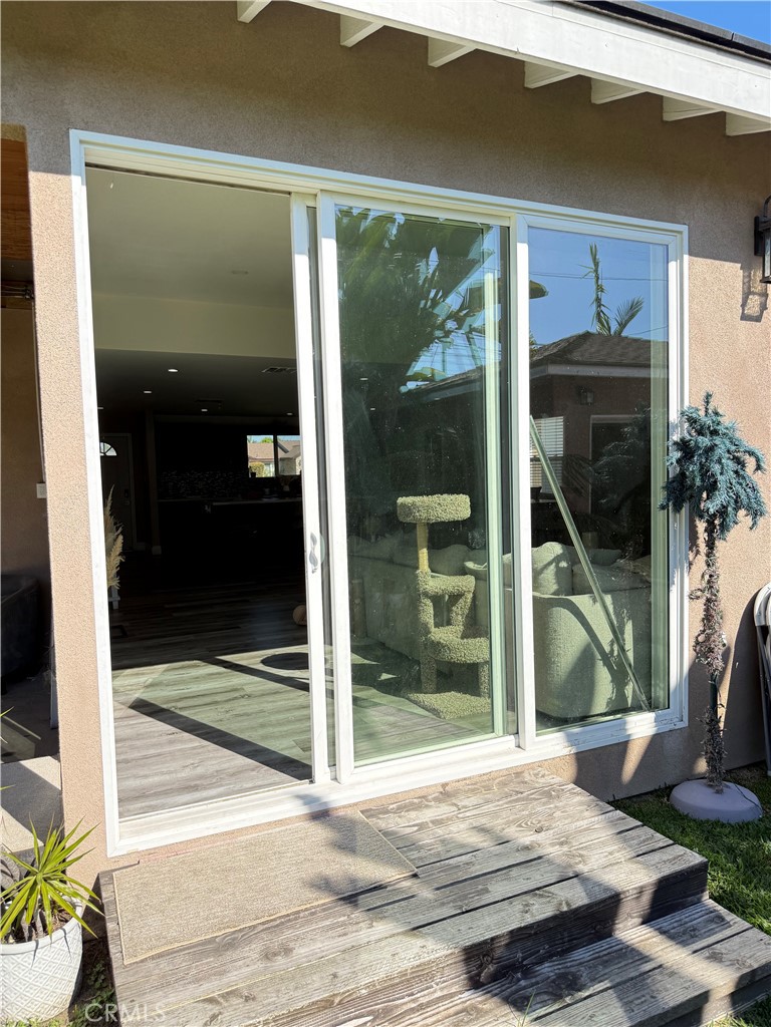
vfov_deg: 71.6
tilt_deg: -1.7
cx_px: 386
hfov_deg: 56.8
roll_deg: +1.1
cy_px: 514
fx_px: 713
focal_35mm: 24
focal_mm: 6.76
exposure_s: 1/1901
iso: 100
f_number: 1.78
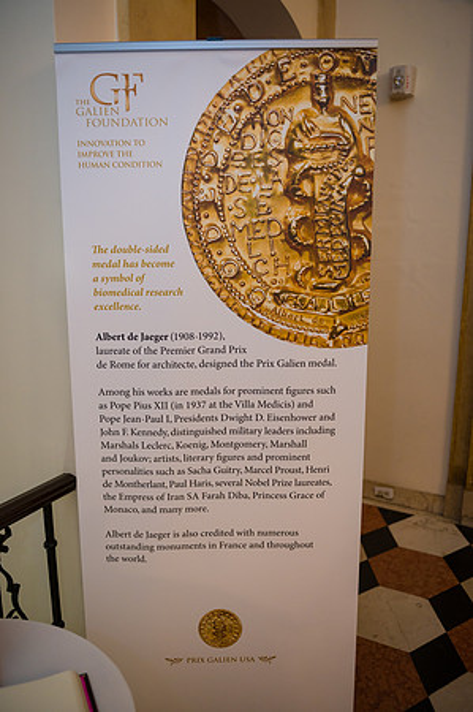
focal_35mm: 29
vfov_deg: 63.7
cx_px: 236
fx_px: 573
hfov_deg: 44.9
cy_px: 356
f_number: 3.2
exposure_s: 1/200
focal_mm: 29
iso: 1600
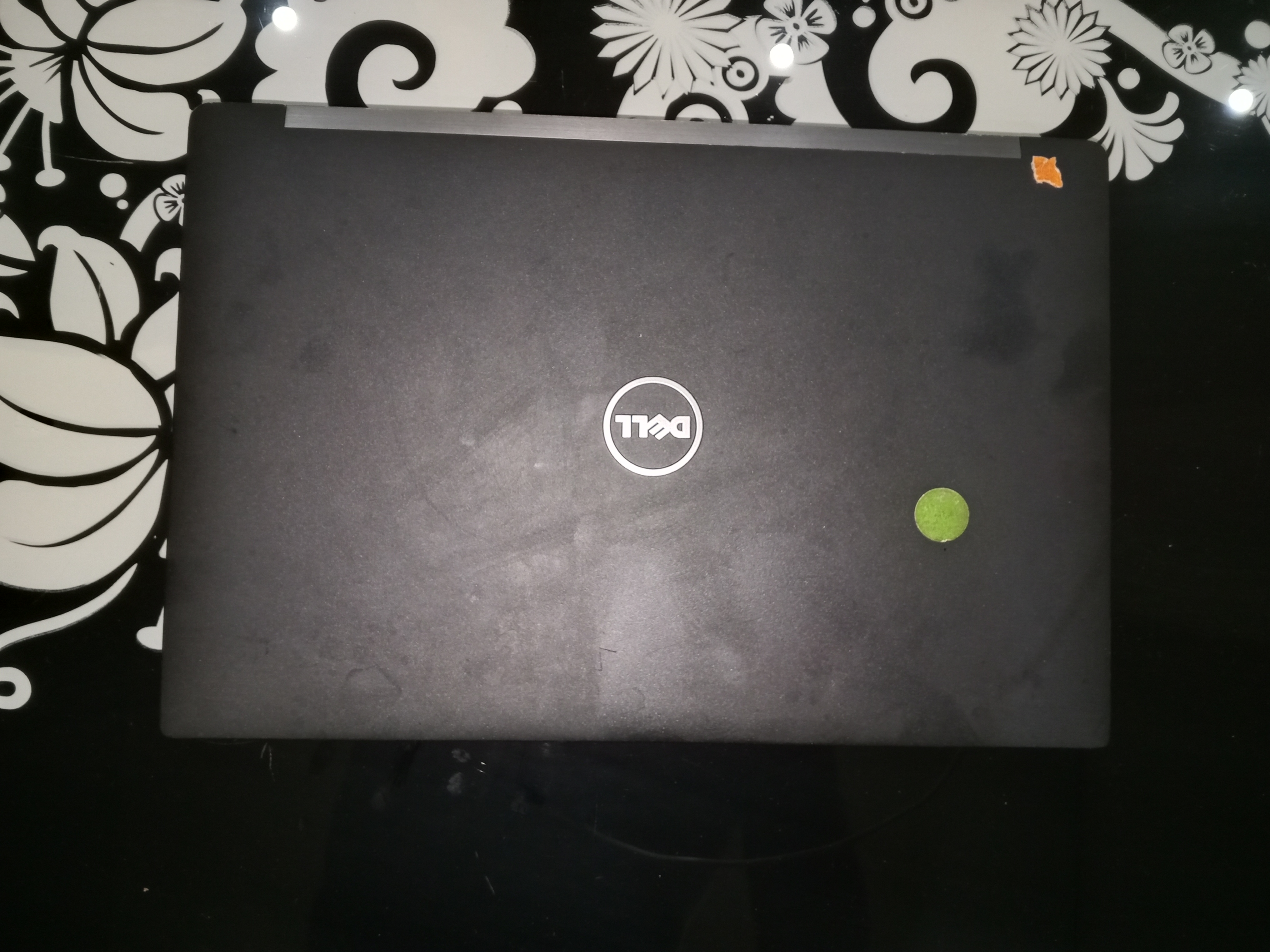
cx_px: 635
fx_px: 844
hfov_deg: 73.9
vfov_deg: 58.9
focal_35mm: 23
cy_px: 476
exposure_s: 1/33.3
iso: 2667
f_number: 1.6
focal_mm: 4.19
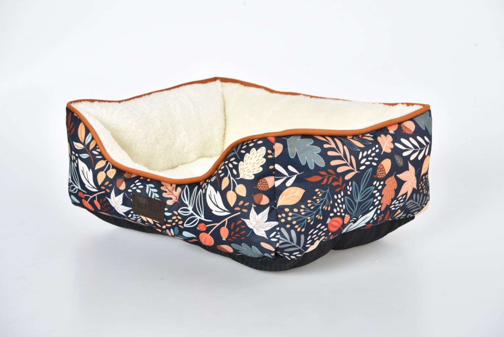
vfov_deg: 19.5
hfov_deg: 28.8
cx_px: 252
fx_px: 980
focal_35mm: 70
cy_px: 168
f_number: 10
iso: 320
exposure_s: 1/125
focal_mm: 70
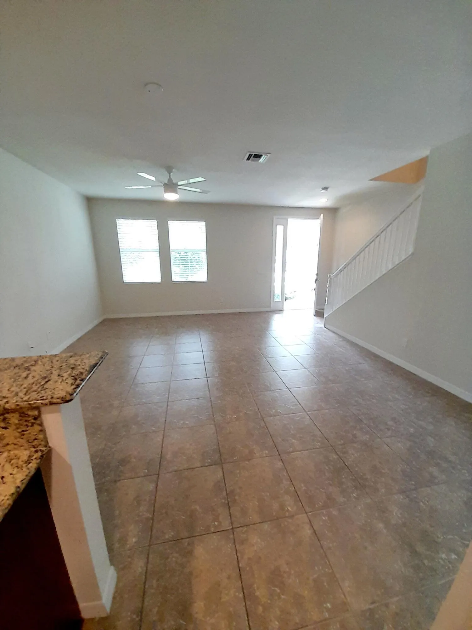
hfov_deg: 89.9
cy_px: 315
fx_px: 236
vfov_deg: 106.2
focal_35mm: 13
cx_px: 236
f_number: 2.2
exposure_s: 1/40
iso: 125
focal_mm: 1.13
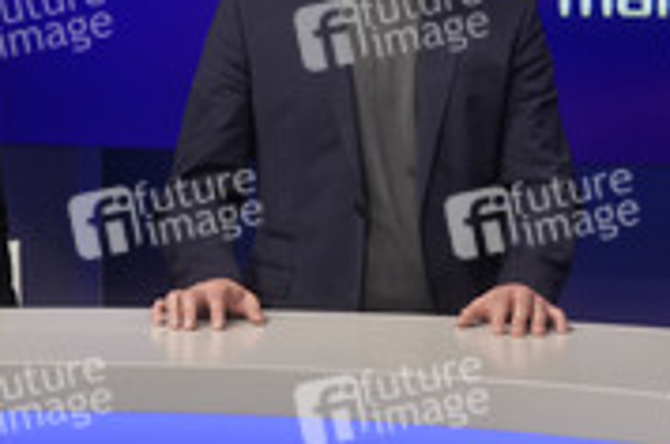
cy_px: 120
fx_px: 2118
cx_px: 442
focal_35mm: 114
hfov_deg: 17.9
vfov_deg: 11.9
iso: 640
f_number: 2.2
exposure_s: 1/200
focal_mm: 30
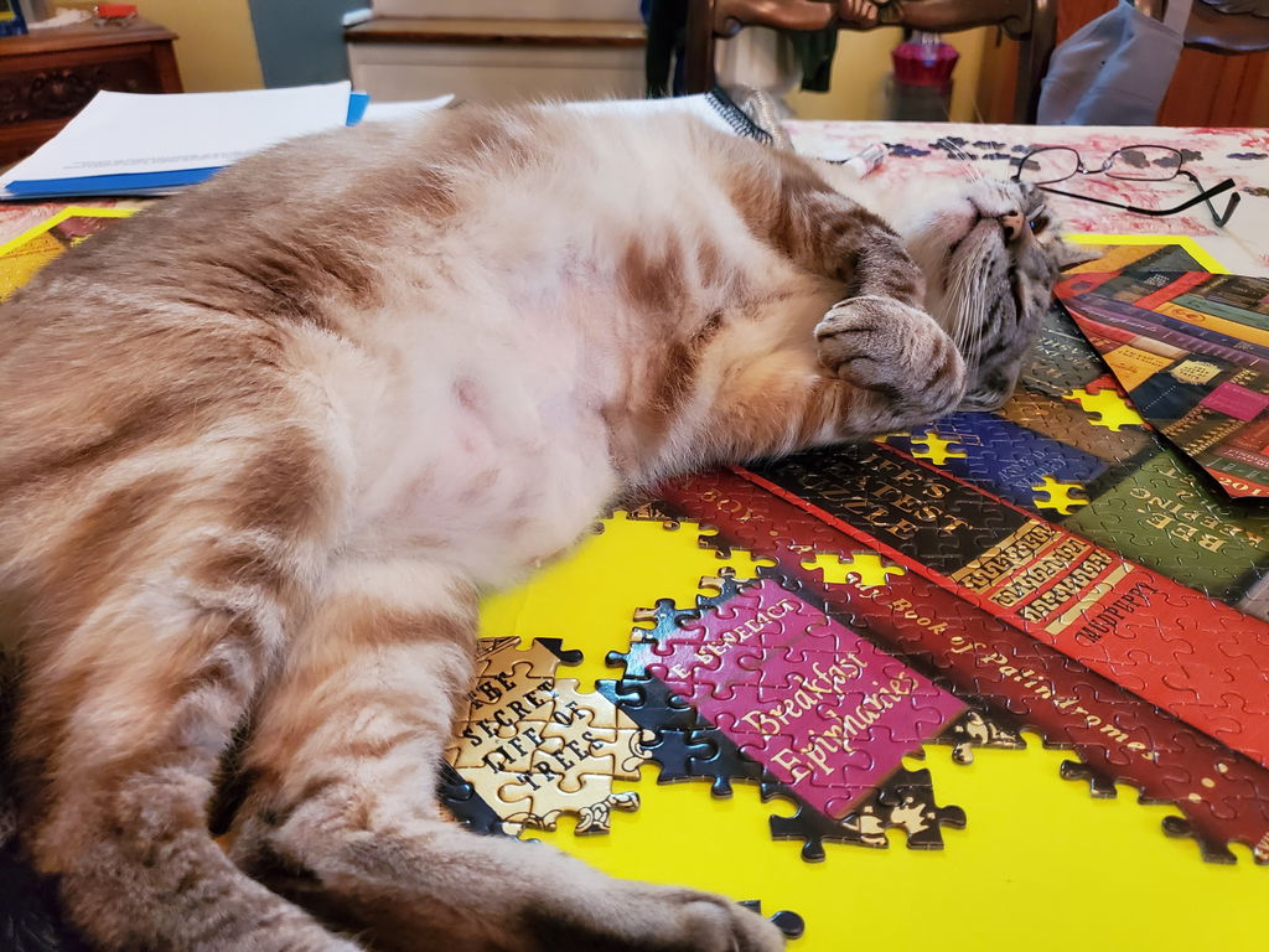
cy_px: 476
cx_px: 634
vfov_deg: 53.1
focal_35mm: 26
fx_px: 953
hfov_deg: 67.3
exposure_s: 1/39
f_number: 1.5
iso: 640
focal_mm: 4.3
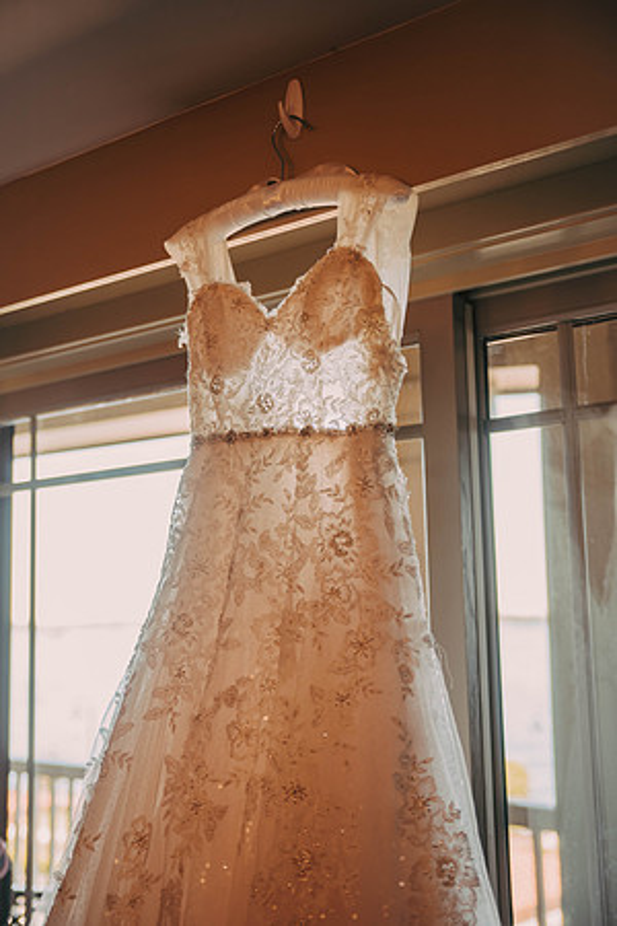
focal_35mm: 48
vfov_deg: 41.1
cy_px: 463
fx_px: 1234
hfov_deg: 28.1
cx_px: 308
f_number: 2.8
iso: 200
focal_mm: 48
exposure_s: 1/125
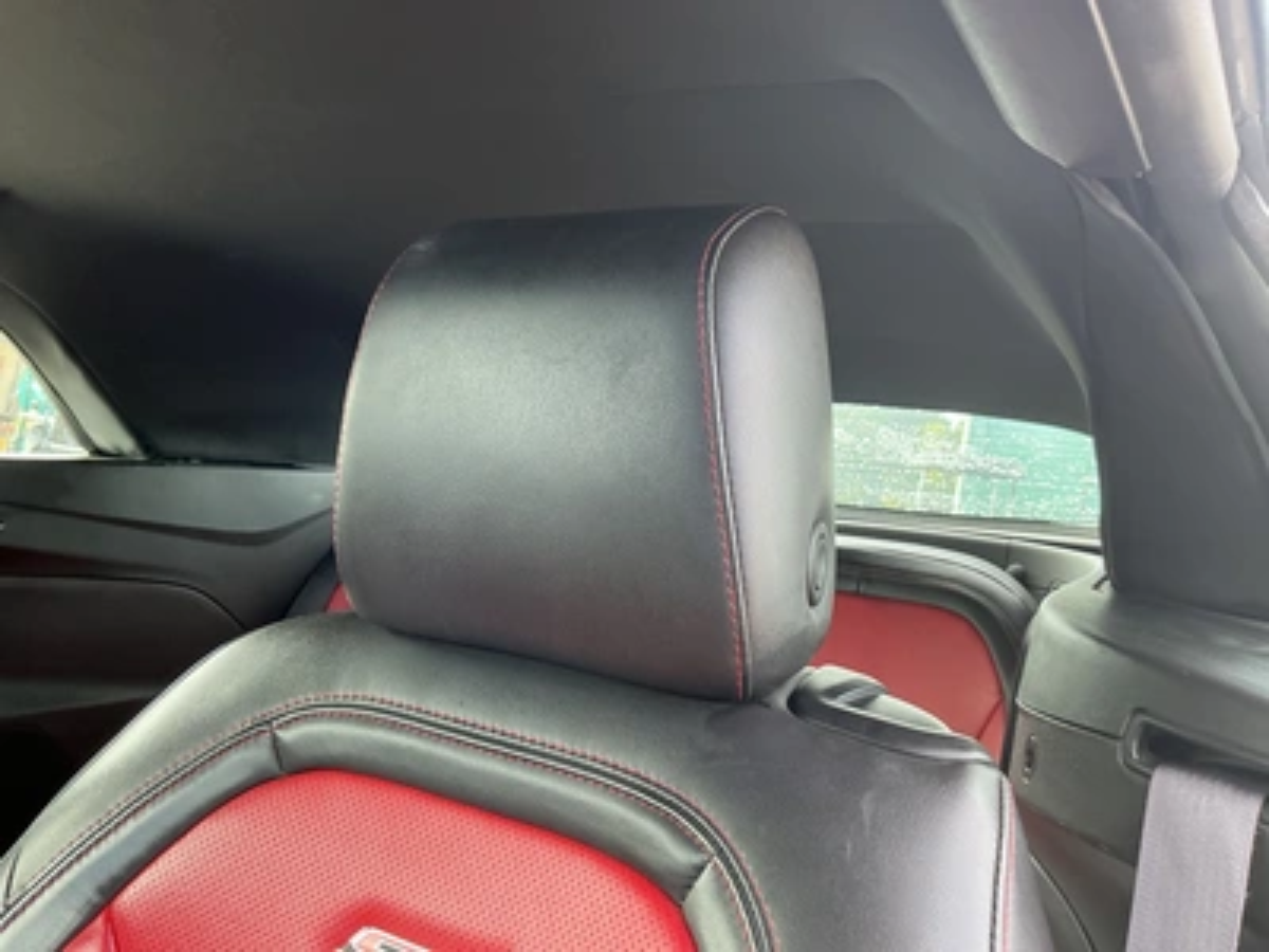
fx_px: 1026
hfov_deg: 63.4
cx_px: 634
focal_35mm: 28
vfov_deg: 49.7
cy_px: 476
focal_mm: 3
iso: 64
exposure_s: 1/111
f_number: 1.8
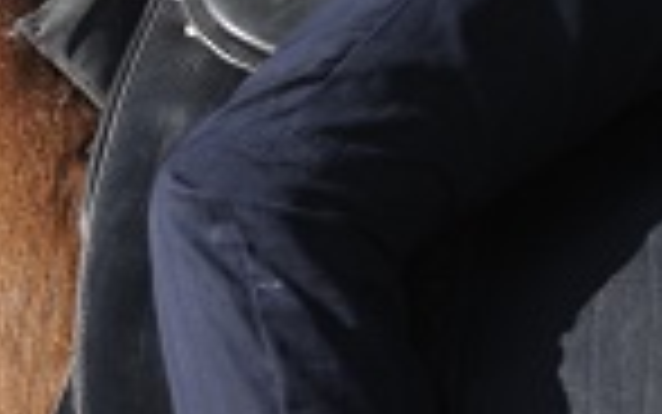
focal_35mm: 1386
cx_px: -986
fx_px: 25015
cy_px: -585
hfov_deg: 1.5
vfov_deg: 0.9
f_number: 4
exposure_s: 1/1600
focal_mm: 250
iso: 400
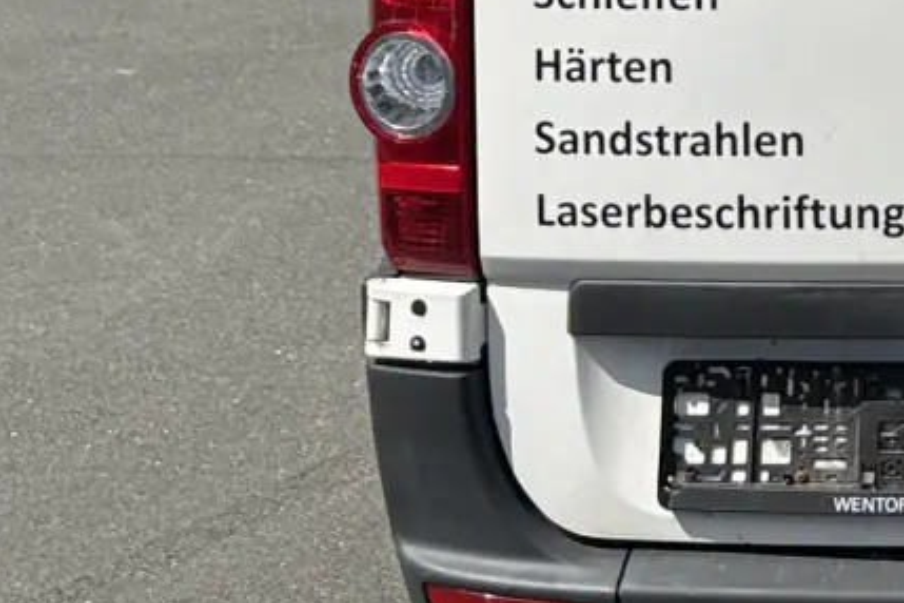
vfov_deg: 10.6
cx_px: 1460
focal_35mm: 121
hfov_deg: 15.3
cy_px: -498
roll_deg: +0.7
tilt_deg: -1.2
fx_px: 3038
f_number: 1.6
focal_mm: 5.96
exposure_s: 1/4608
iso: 50
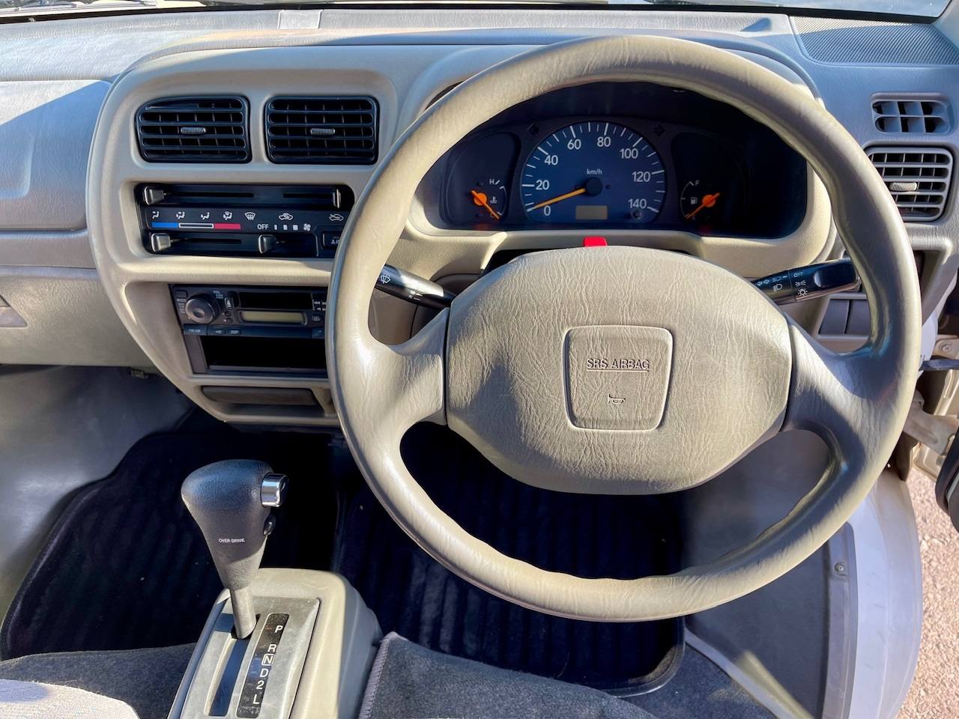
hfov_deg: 69.4
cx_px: 480
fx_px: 693
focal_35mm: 25
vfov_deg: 54.9
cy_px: 360
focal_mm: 5.1
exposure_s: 1/126
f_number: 1.6
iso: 32
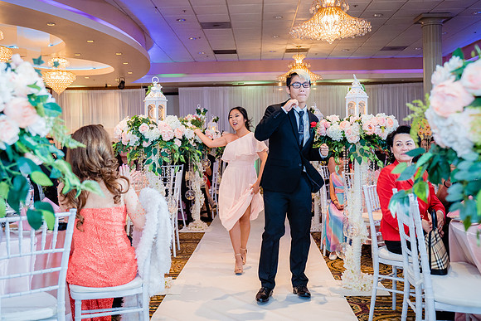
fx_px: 537
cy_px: 145
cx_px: 229
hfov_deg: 48.2
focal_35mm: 40
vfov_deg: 33.2
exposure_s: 1/160
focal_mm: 34
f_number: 3.5
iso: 1600
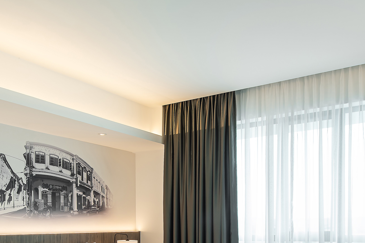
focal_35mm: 41
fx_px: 416
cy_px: 226
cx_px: 190
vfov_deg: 30.9
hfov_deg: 47.4
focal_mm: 16
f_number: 11
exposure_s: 1/2
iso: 100
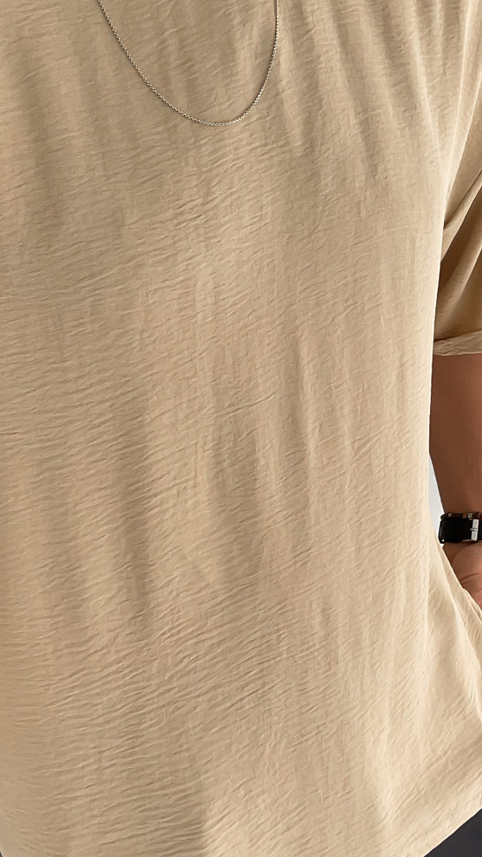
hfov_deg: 23.1
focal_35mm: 52
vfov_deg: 39.5
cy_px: 555
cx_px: 247
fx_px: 1181
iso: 50
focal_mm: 3
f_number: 1.8
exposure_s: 1/120
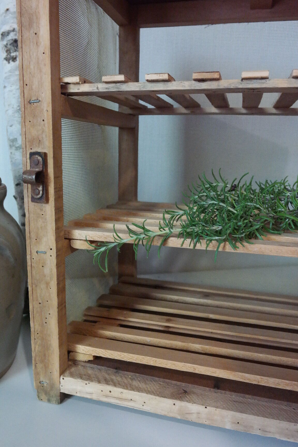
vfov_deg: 61.9
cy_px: 224
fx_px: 372
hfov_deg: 43.6
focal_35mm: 30
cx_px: 149
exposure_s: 1/50
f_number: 5.6
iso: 3200
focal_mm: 20
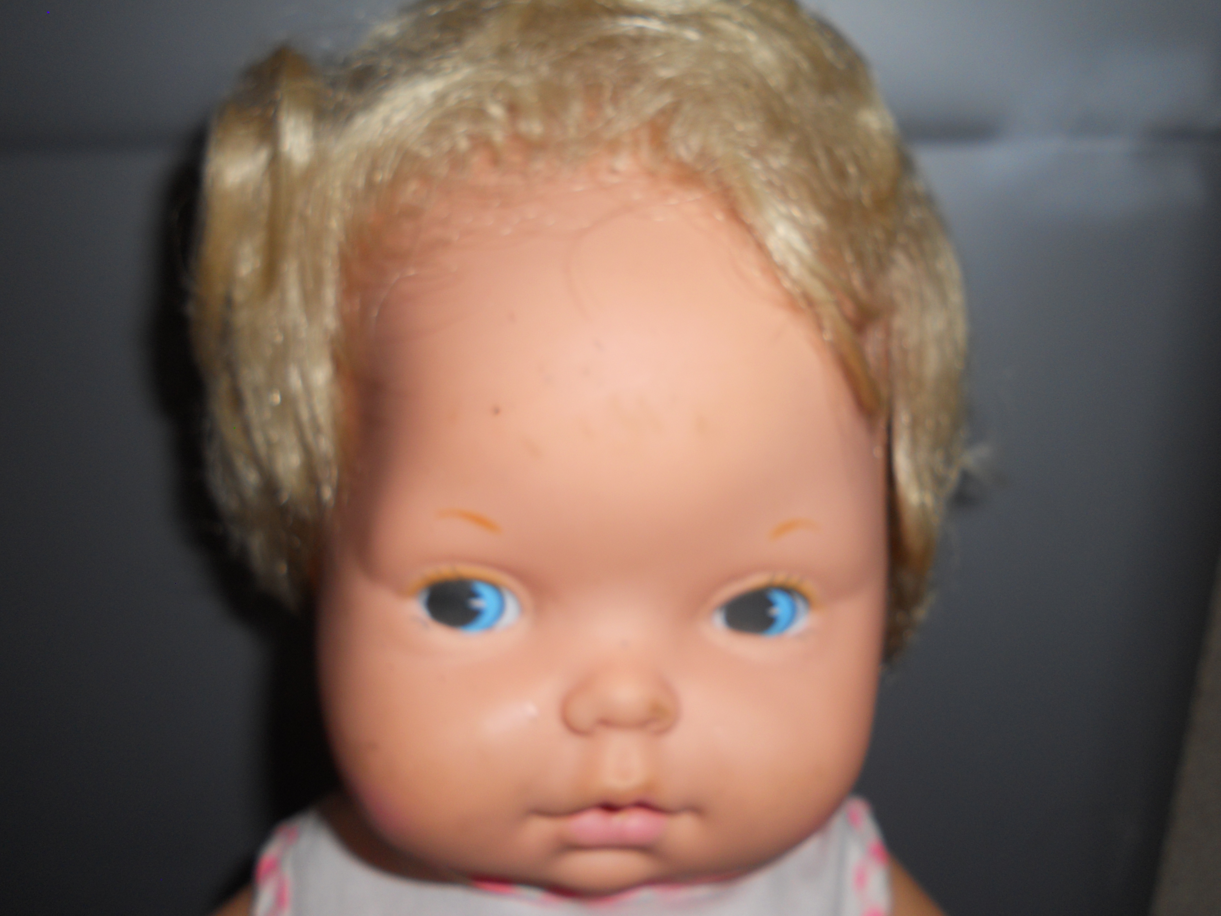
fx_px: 1129
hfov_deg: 56.8
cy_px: 458
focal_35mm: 32
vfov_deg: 44.2
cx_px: 610
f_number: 8.8
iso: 80
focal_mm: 5.8
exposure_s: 1/25
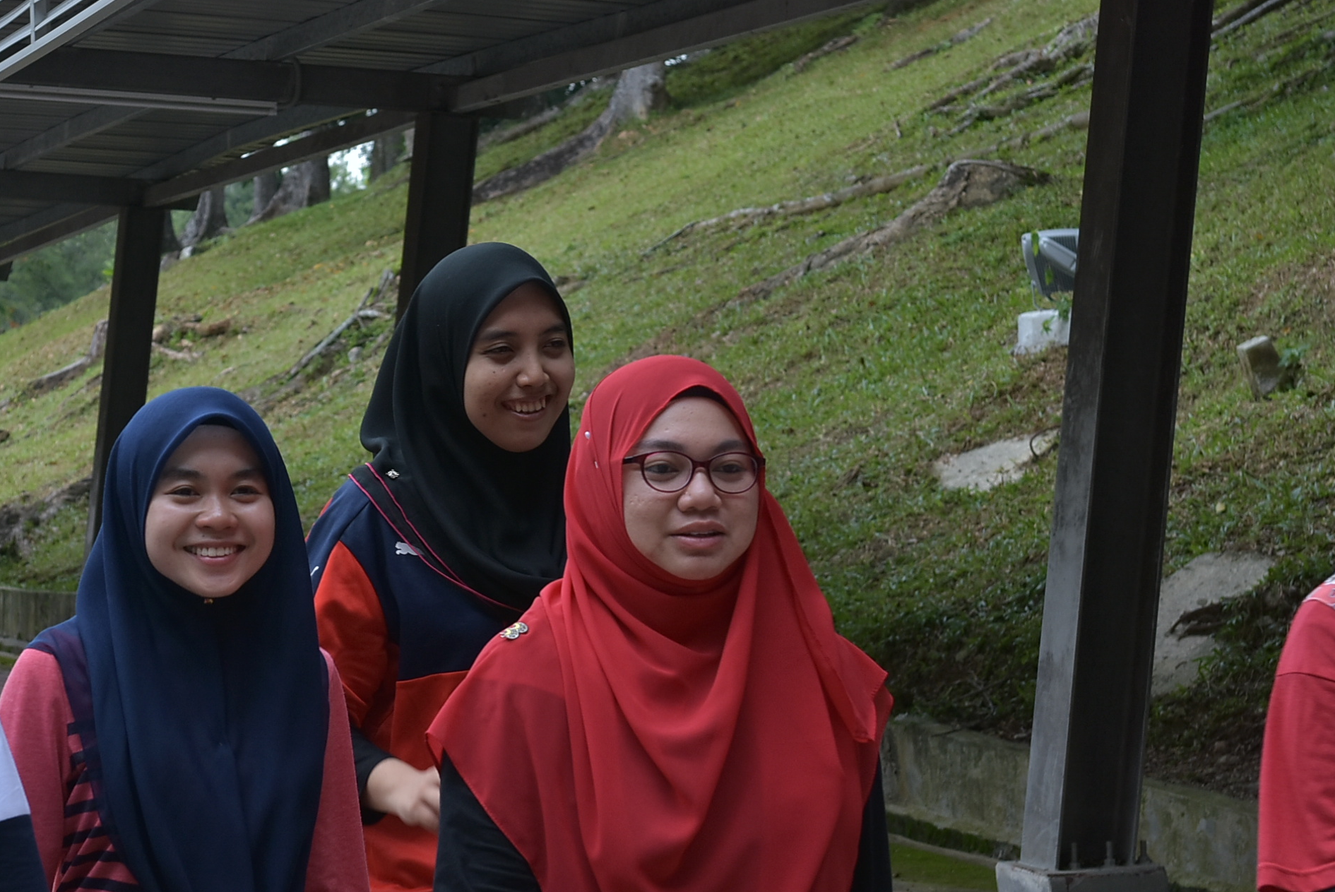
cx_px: 443
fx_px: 4230
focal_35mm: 114
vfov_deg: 12.0
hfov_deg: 17.9
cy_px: 398
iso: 200
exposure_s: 1/320
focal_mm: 48
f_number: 5.6
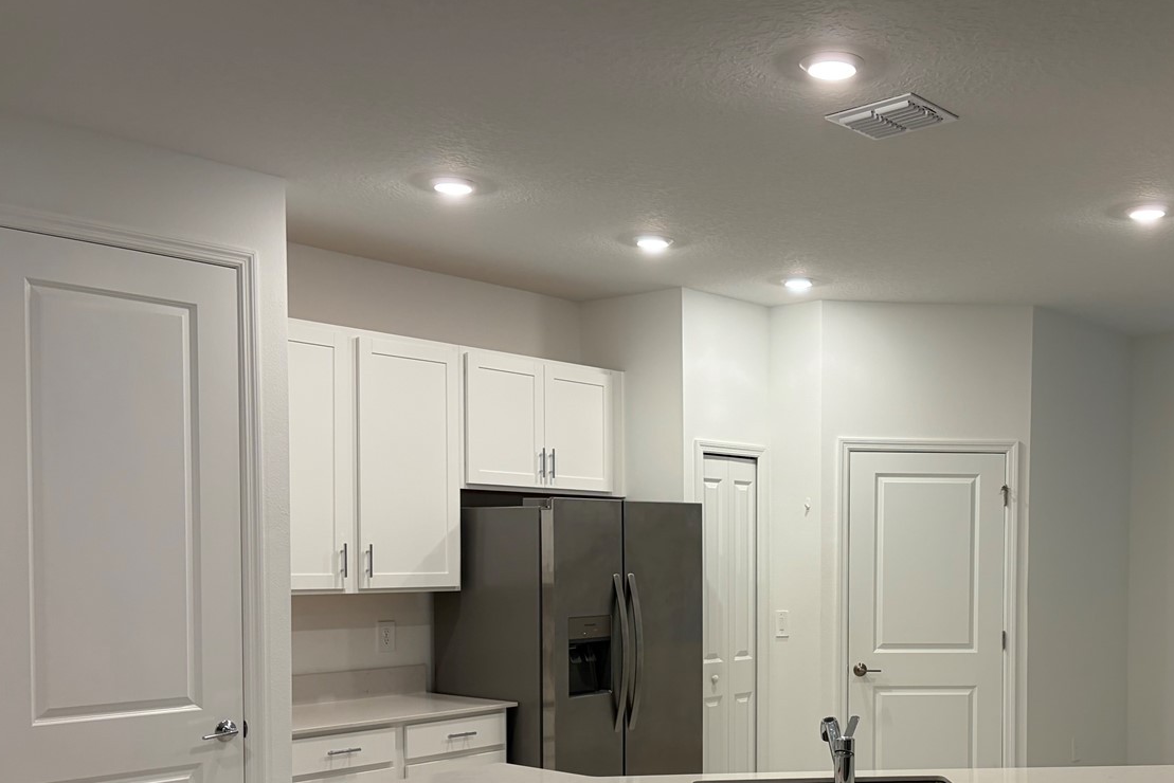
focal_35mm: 39
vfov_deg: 33.5
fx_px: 1272
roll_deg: -0.9
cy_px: 597
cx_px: 805
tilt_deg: -2.5
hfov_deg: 48.5
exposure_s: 1/60
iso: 64
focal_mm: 5.96
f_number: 1.6
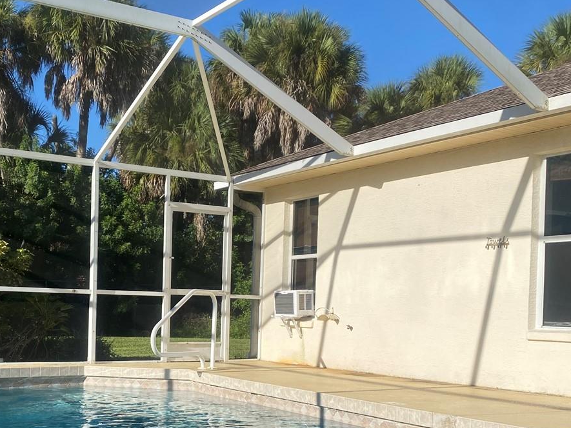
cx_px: 178
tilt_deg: -1.4
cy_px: 334
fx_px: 775
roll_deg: -1.3
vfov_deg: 30.2
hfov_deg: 39.8
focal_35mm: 47
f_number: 1.8
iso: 32
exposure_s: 1/2141
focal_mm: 4.25
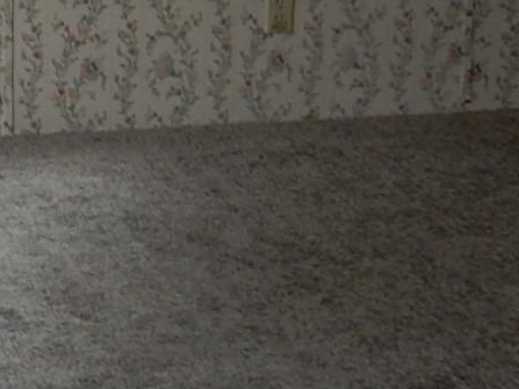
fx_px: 1904
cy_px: 72
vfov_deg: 11.6
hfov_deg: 15.1
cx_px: -75
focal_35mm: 127
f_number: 3.7
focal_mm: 4.5
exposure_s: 1/40
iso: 125
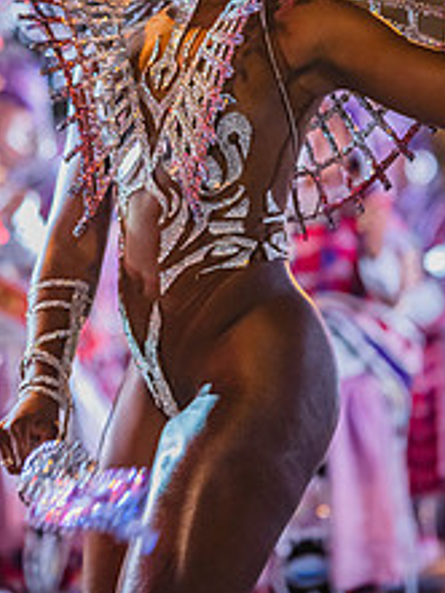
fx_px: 1678
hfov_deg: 15.1
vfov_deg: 19.9
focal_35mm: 98
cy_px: 142
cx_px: 166
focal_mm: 50
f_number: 1.2
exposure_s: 1/320
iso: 3200
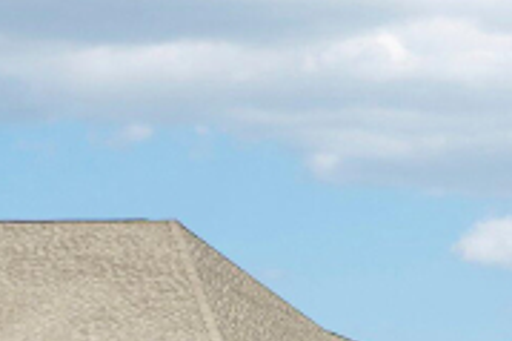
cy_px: 593
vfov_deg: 17.1
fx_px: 952
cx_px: 981
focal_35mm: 67
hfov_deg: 19.6
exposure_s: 1/320
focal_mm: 16
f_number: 13
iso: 400
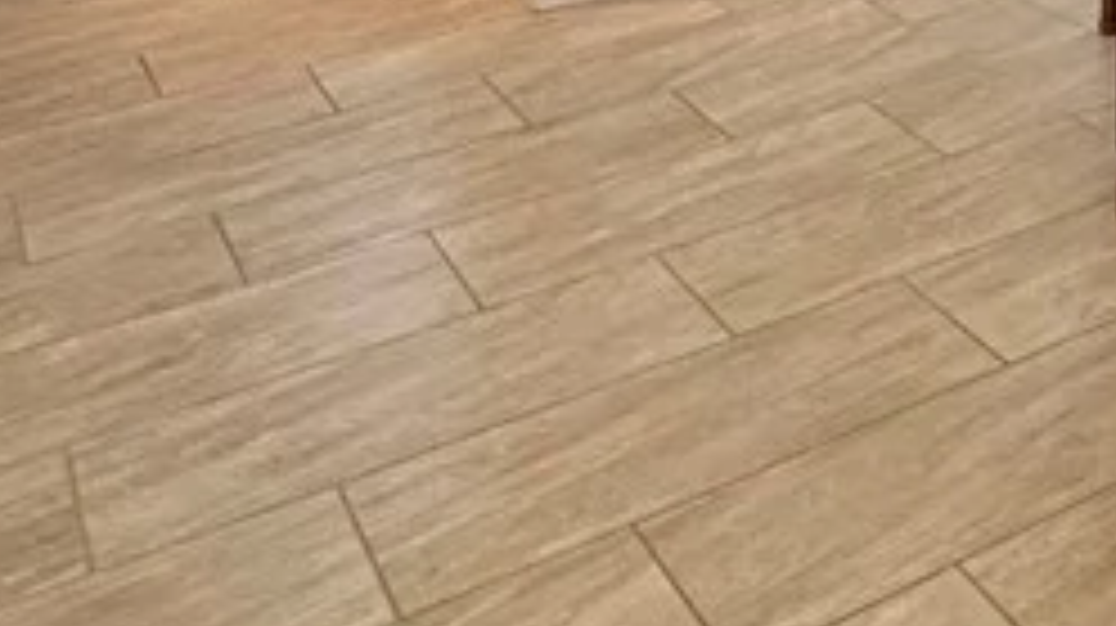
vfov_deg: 15.7
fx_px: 1863
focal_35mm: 63
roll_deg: +2.0
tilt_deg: -1.3
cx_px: 1584
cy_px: -567
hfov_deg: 26.3
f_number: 2.2
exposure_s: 1/120
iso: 200
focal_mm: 2.22
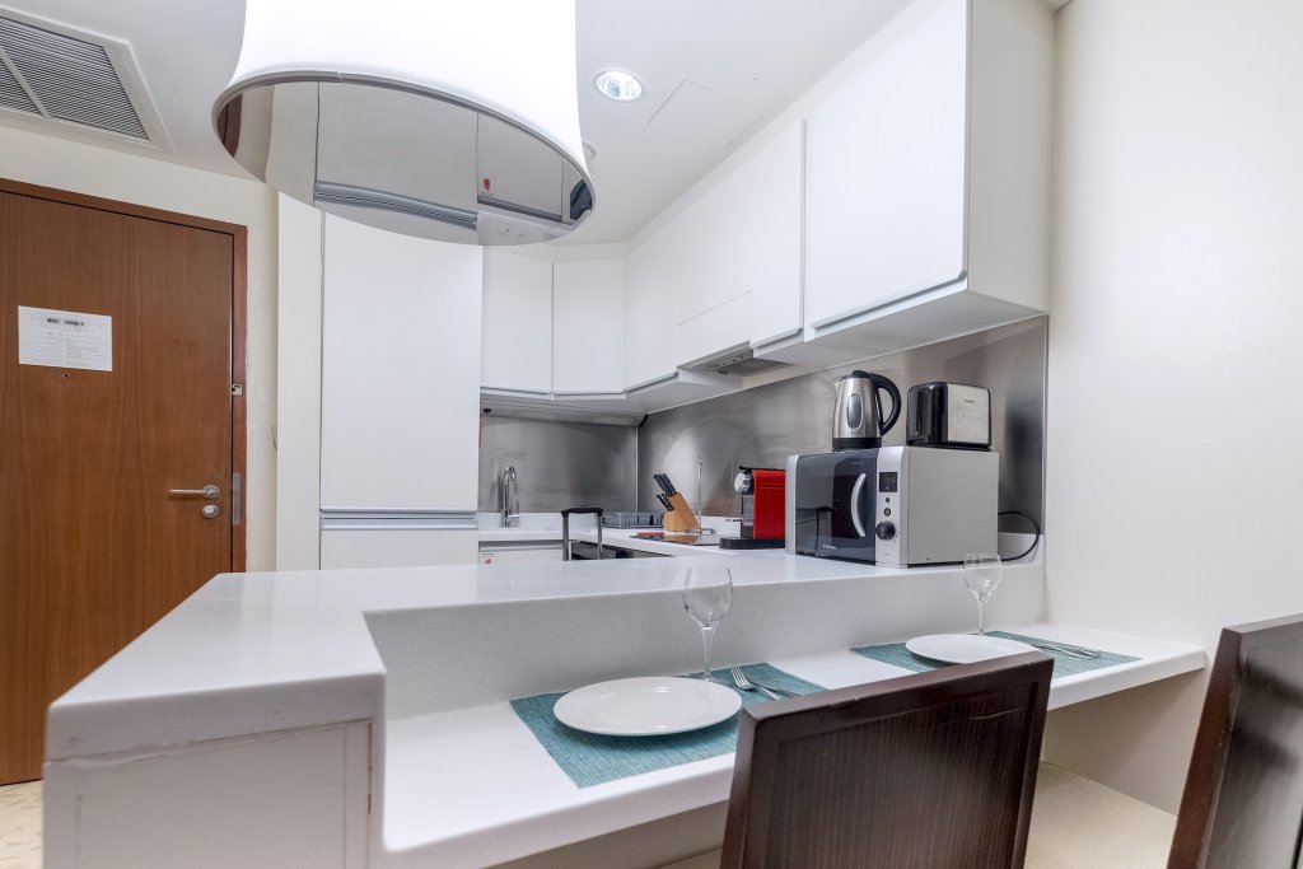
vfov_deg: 77.3
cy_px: 434
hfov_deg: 100.4
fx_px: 543
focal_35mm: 15
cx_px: 652
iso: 640
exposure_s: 1/30
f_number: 4
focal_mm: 10
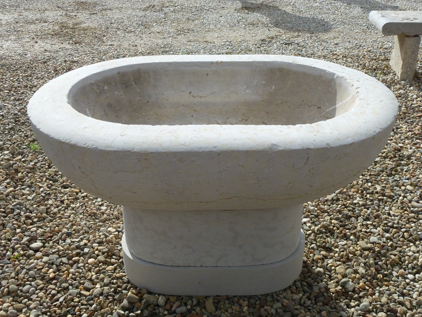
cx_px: 211
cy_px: 158
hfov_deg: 49.0
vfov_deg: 37.7
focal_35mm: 38
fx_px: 463
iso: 100
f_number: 3.8
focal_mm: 6.8
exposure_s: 1/1000
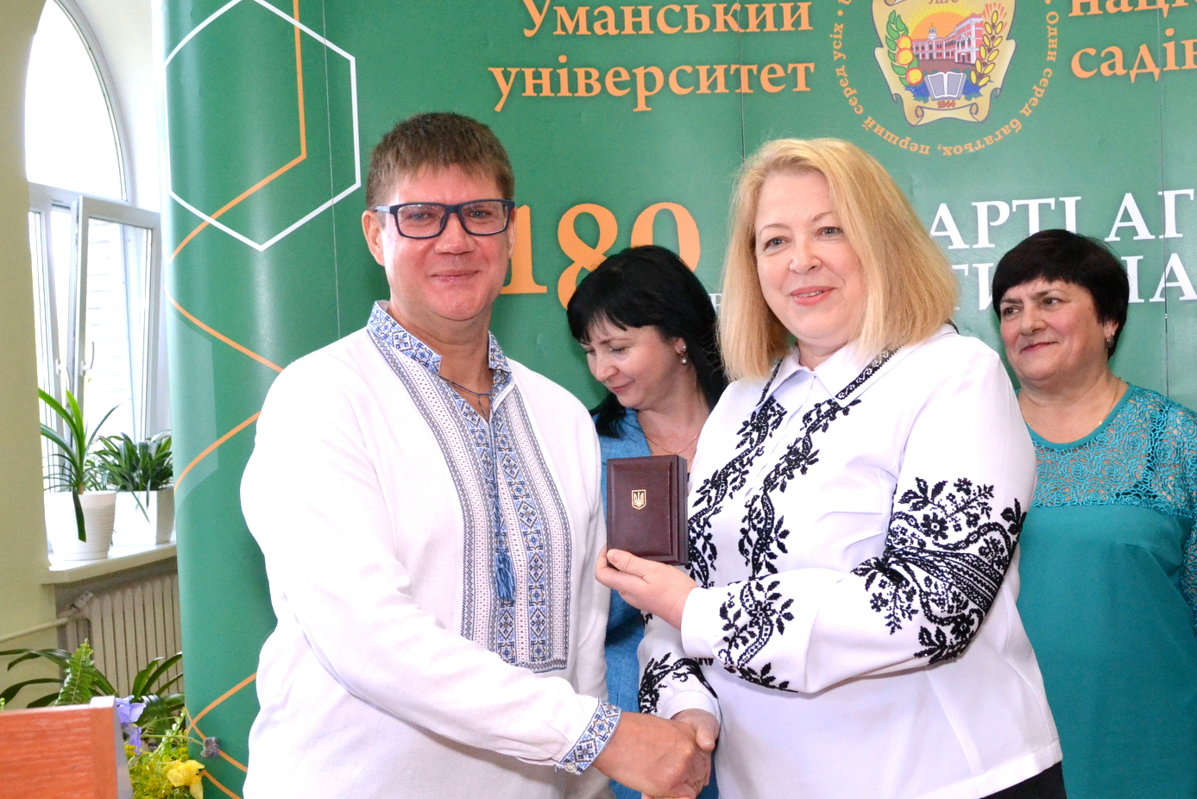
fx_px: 1497
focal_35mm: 45
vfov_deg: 29.9
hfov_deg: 43.6
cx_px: 632
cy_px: 423
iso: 2200
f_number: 6.3
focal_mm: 26
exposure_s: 1/250
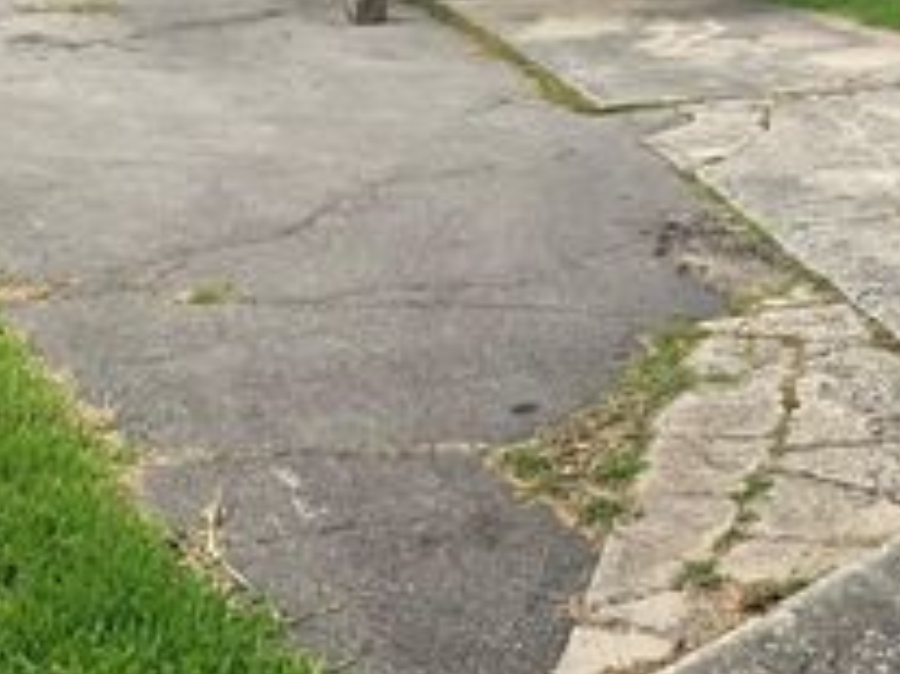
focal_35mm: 70
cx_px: 926
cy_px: -98
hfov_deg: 26.2
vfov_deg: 19.9
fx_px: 1819
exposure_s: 1/1626
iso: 16
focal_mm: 3
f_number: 1.8
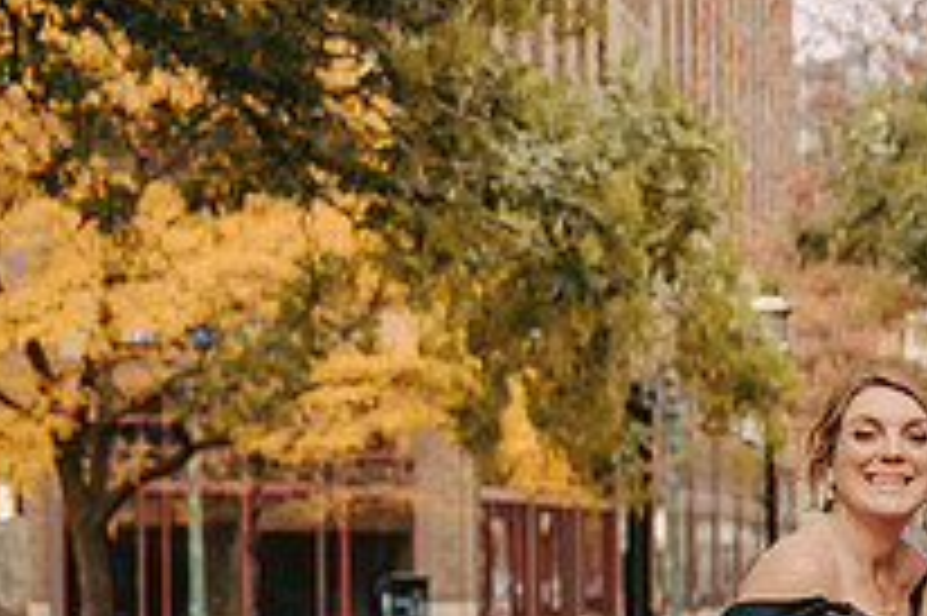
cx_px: 1269
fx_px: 3988
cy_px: 677
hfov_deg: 12.7
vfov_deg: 8.8
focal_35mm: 155
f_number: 3.2
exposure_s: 1/640
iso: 1250
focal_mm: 55
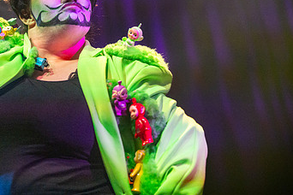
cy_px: 64
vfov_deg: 17.9
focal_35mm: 76
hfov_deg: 26.0
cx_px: 47
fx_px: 619
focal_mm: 35
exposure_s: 1/5000
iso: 2500
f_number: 1.4
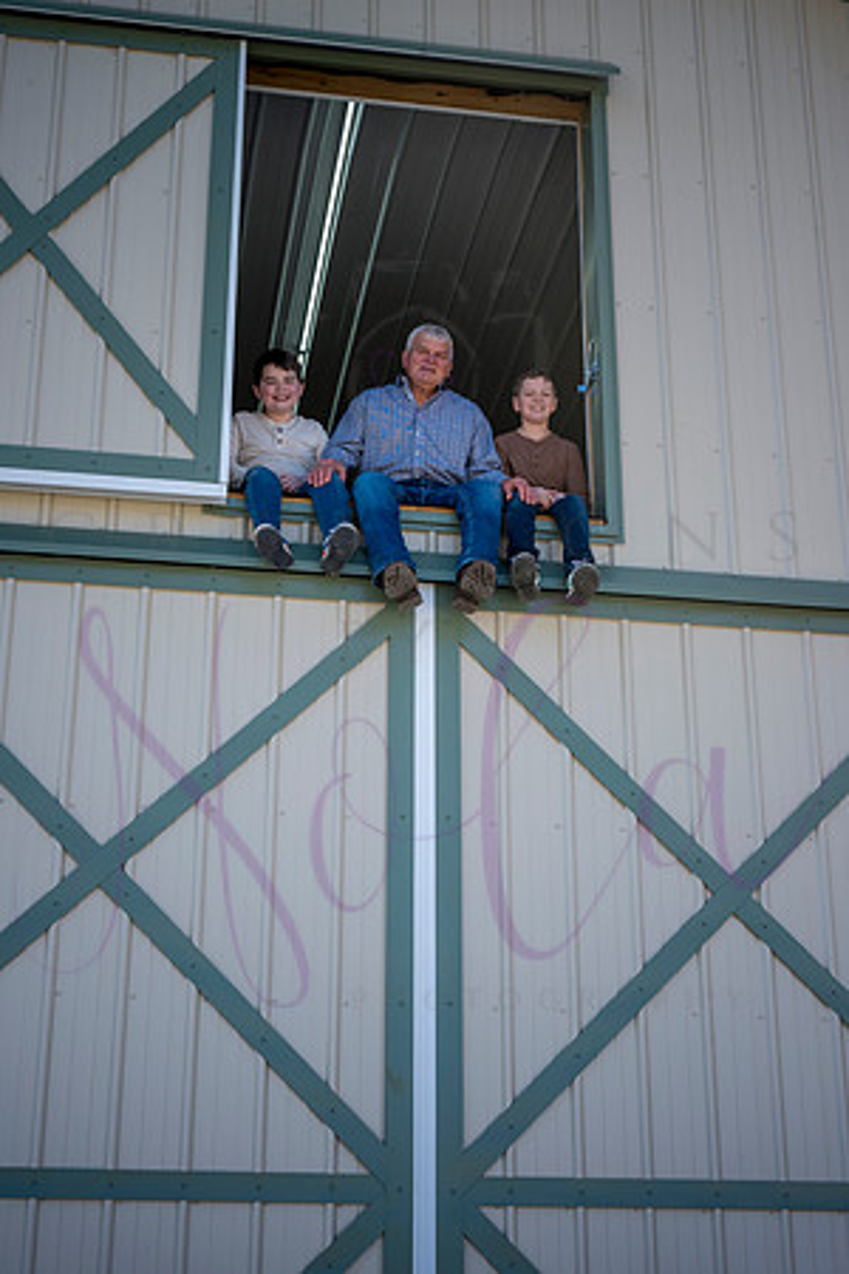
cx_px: 424
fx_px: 1910
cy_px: 637
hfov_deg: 25.1
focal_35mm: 54
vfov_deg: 36.9
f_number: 10
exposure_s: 1/320
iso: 400
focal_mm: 54
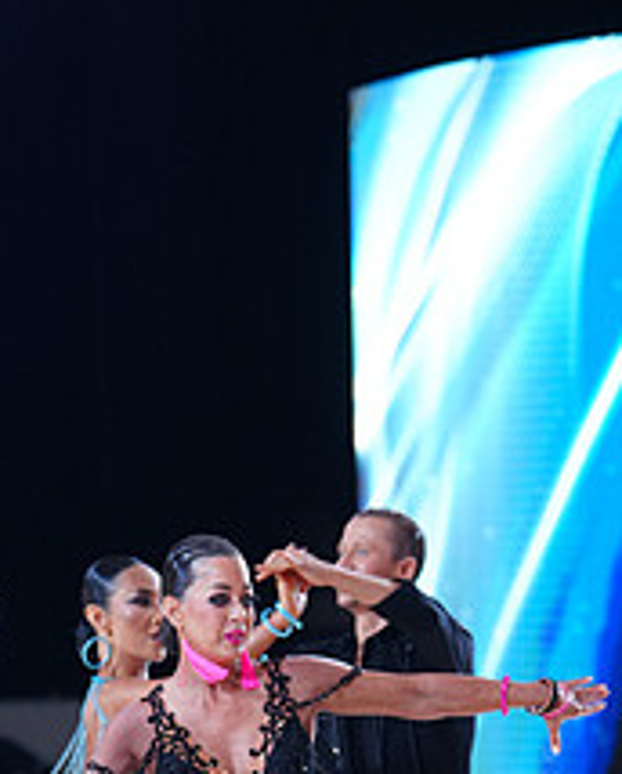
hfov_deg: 6.0
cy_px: 930
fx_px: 5943
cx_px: 168
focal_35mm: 259
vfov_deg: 7.4
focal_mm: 102
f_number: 2.8
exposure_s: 1/640
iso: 1250
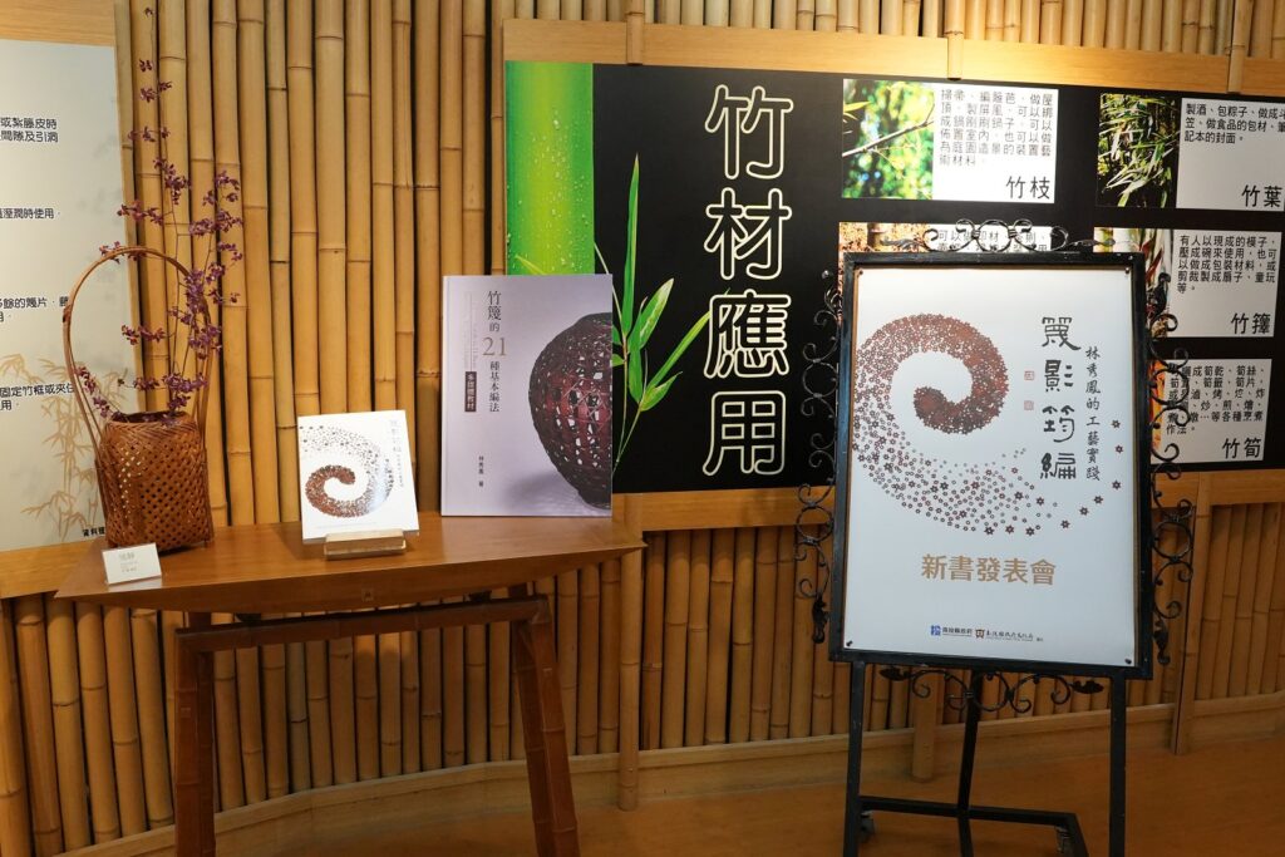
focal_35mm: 30
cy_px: 428
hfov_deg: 61.9
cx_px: 642
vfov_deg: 43.6
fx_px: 1071
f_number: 5.6
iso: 5000
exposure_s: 1/250
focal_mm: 20
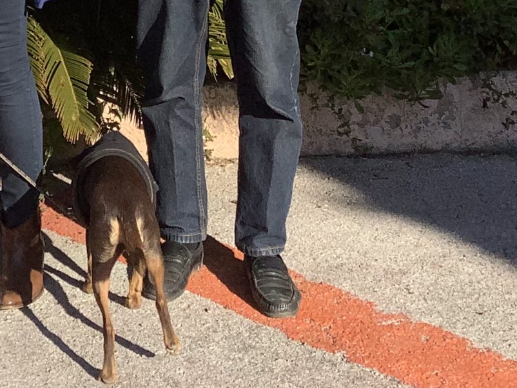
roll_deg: +0.9
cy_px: -161
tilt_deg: -4.4
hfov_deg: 18.9
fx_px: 1478
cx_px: -84
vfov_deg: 14.1
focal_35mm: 99
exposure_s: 1/1894
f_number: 2.4
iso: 25
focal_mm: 3.3
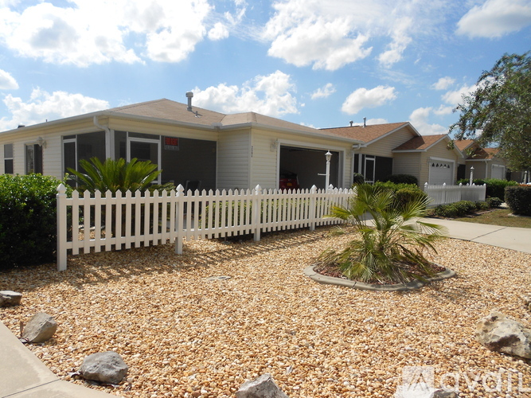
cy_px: 199
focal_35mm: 26
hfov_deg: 67.3
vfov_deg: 53.0
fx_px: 399
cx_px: 266
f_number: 3.2
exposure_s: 1/1500
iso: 80
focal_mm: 4.6
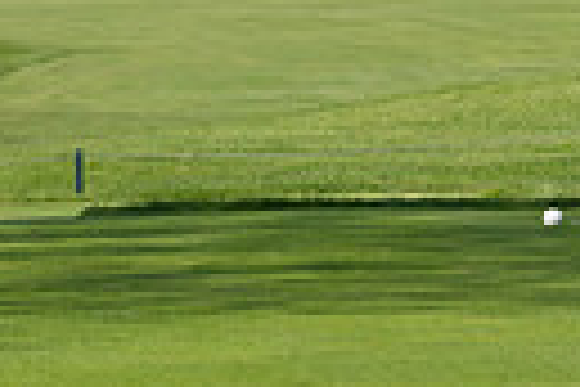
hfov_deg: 2.5
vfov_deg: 1.7
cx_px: -463
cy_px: 245
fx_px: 13420
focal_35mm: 833
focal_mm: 185
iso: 200
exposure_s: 1/1600
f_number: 5.6
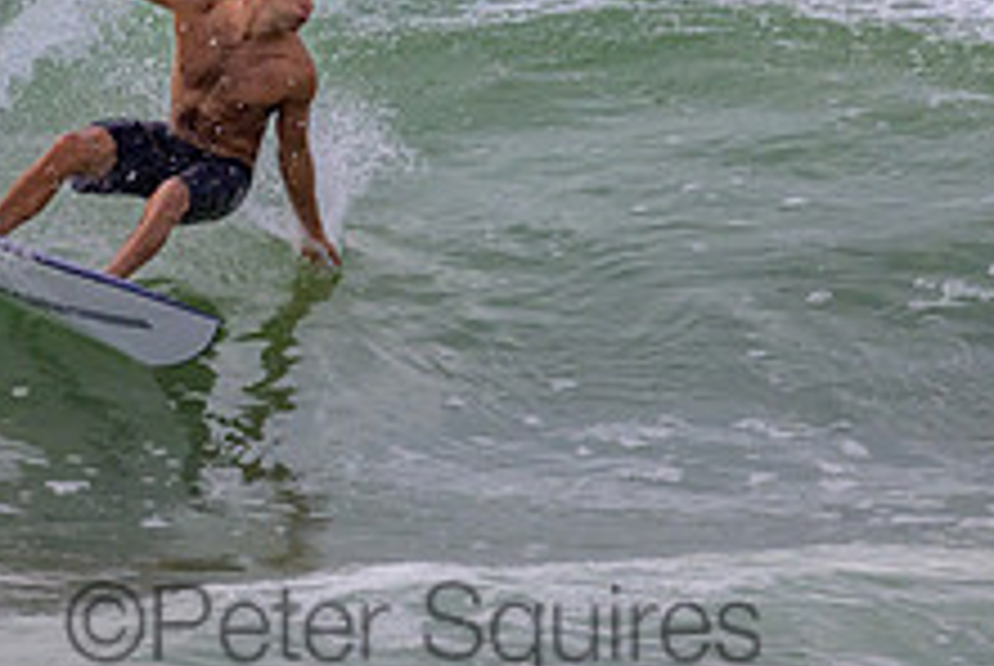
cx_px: 414
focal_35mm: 2098
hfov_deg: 1.0
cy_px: -124
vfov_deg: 0.7
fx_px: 58004
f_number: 11
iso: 1100
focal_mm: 800
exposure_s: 1/2000
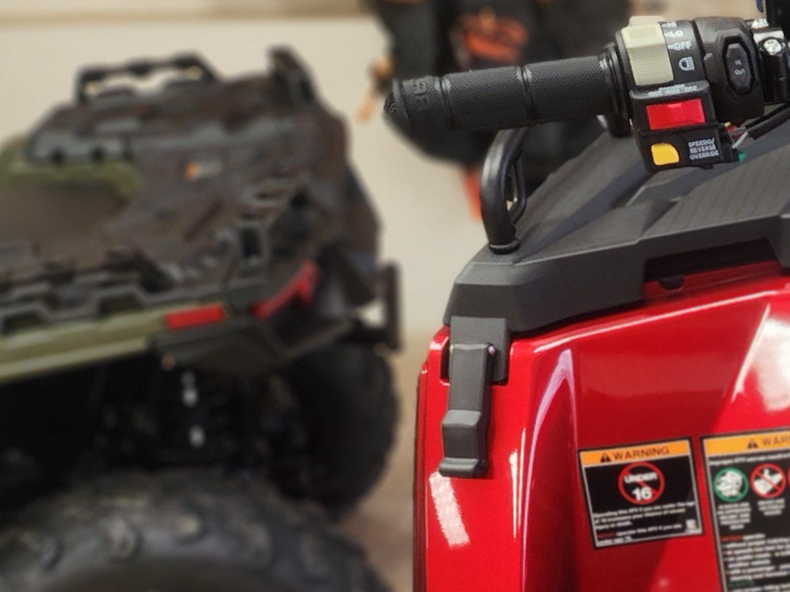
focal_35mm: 72
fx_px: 1643
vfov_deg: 20.0
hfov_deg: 22.6
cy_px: 551
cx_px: 1155
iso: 250
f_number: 1.8
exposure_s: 1/60
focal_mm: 6.4
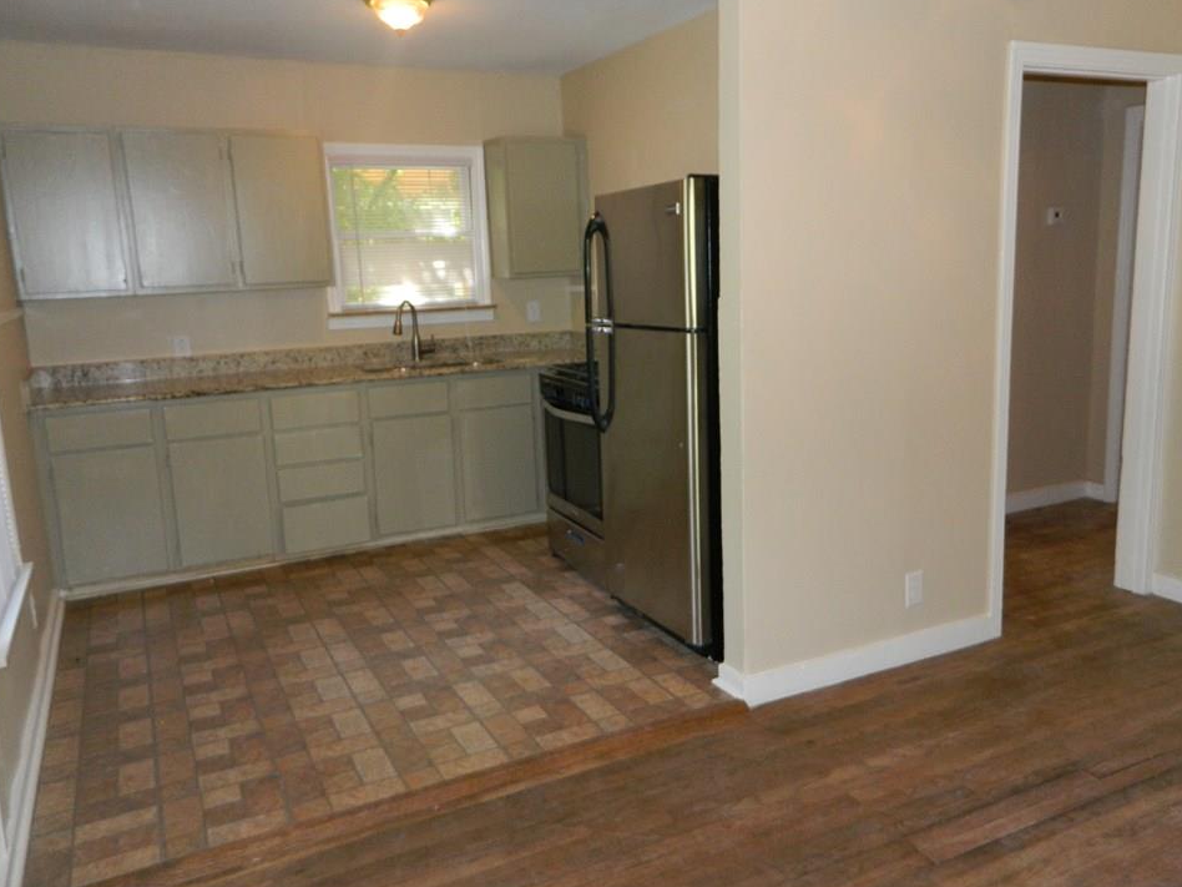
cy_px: 439
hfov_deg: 65.3
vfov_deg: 51.4
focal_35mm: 27
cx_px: 625
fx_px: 922
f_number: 3.1
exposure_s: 1/30
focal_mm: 4.5
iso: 200
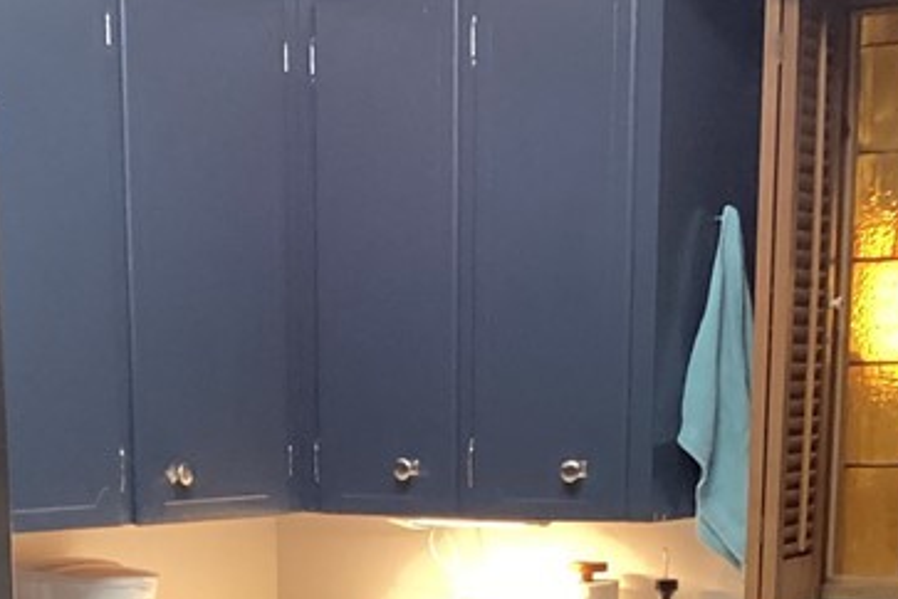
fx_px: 2270
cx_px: 302
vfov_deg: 14.1
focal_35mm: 91
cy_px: 903
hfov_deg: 22.3
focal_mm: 3.3
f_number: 2.4
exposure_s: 1/60
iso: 250
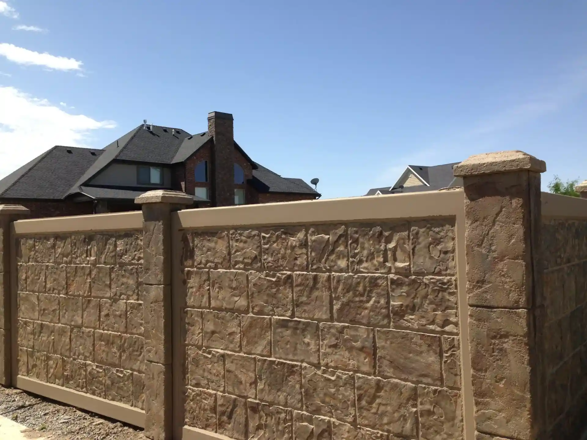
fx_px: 560
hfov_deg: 55.4
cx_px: 294
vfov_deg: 42.9
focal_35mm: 33
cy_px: 220
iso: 50
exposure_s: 1/1290
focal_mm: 4.13
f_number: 2.4
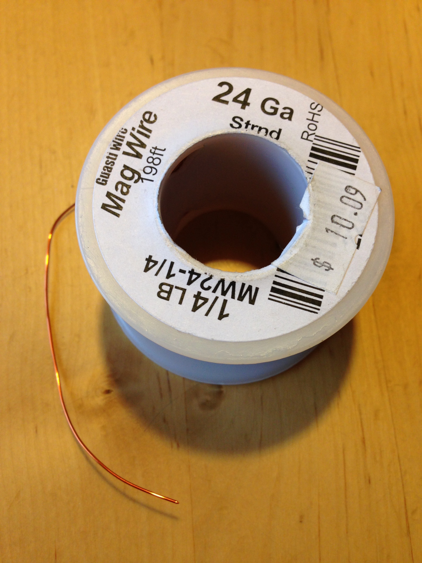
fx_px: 536
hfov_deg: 42.9
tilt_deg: -70.8
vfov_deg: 55.4
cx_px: 211
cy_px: 282
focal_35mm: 33
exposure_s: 1/20
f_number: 2.4
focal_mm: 4.12
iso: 80
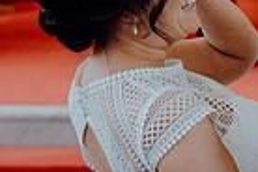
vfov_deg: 7.4
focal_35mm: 185
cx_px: 437
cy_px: 57
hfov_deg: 10.6
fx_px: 1326
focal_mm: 44
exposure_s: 1/200
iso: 500
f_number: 2.8
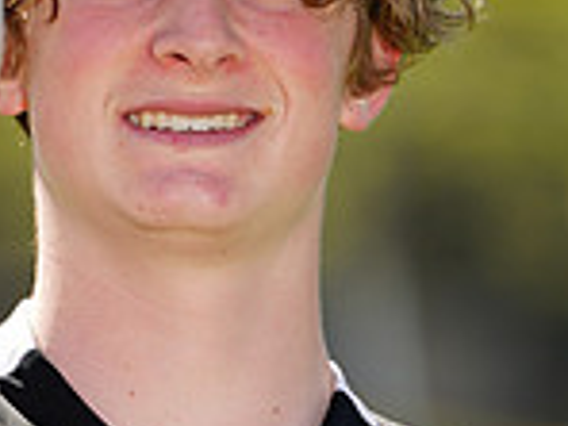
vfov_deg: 1.0
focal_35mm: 1506
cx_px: -106
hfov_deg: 1.3
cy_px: 583
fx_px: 24711
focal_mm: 400
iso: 64
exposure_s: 1/200
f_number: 6.3
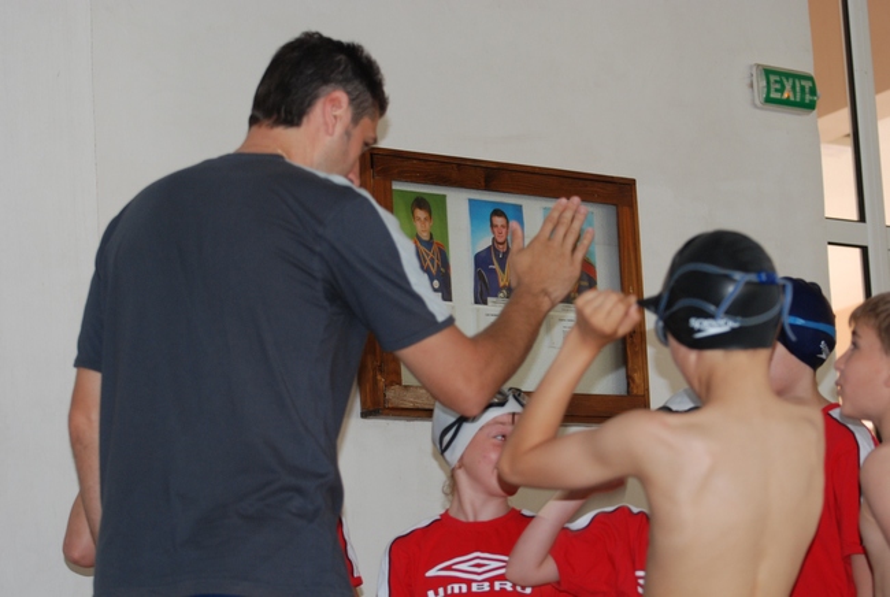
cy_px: 298
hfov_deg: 19.4
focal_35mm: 105
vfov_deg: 13.1
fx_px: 2601
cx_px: 445
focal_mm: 70
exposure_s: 1/60
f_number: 4.5
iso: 400
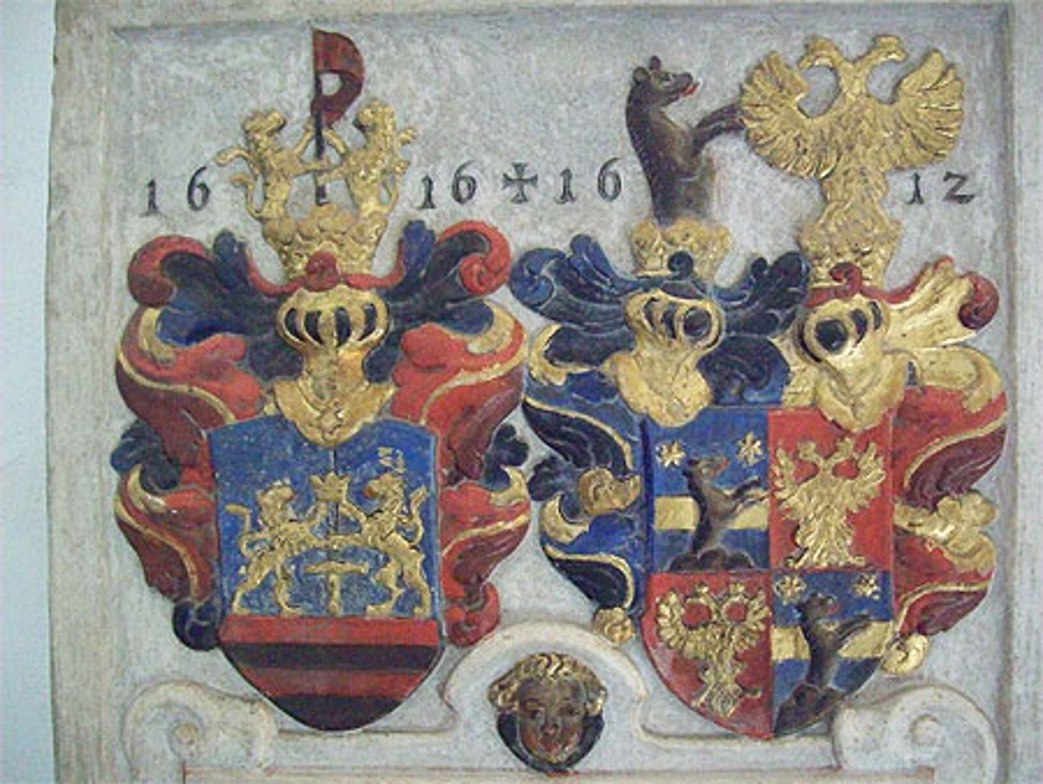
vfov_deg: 39.7
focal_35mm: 36
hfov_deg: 51.3
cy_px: 392
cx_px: 522
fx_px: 1085
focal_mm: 6
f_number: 2.7
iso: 800
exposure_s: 1/19.6
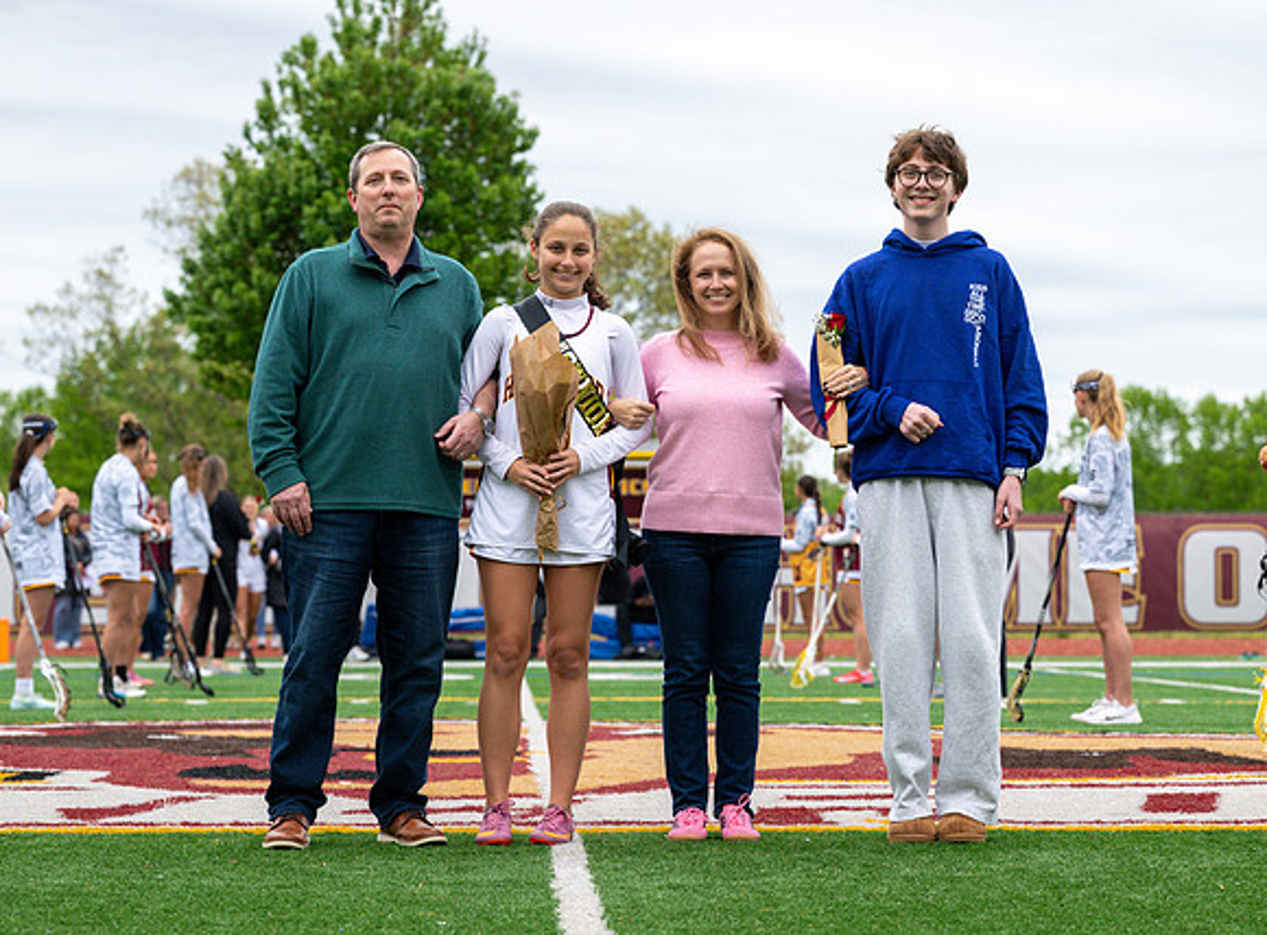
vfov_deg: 12.5
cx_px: 723
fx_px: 4277
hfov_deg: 16.8
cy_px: 467
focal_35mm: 118
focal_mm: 98
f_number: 5
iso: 640
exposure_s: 1/800
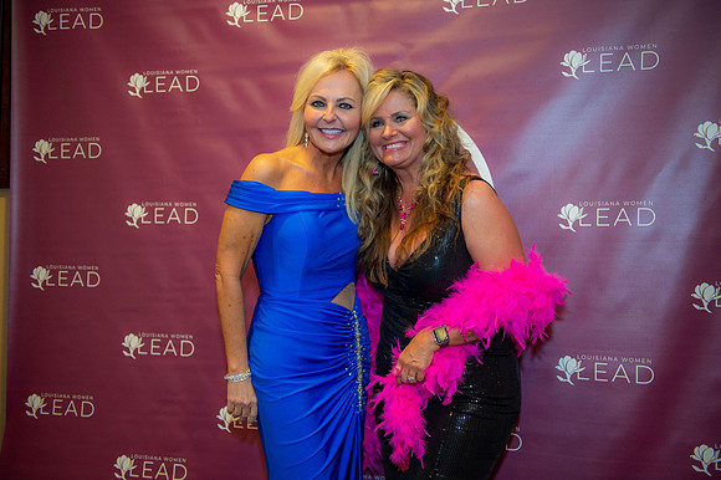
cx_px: 360
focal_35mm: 42
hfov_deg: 46.4
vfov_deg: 31.9
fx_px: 841
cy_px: 240
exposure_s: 1/125
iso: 1250
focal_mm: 42
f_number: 2.8
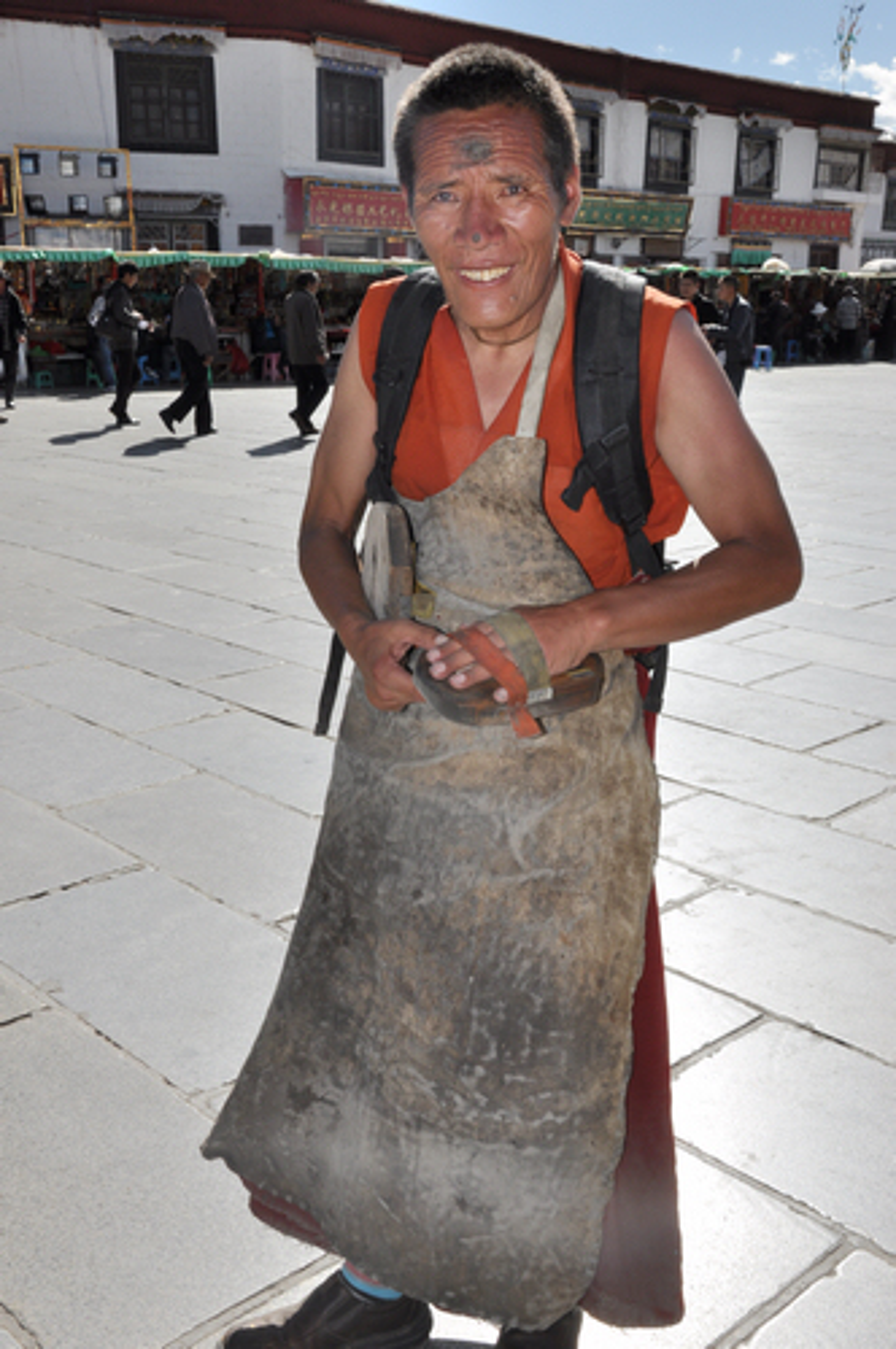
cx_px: 448
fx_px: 1404
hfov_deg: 35.4
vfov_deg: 51.3
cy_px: 674
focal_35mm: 38
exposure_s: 1/200
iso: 200
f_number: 14
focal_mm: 25
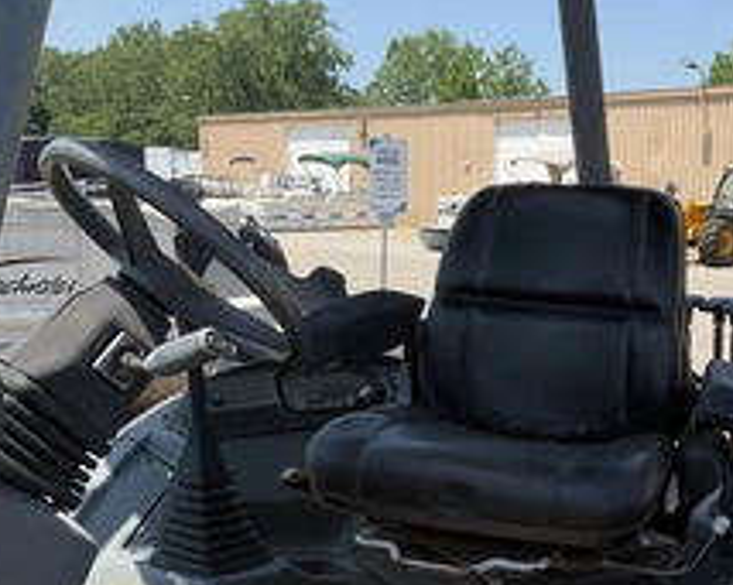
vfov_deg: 28.5
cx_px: 466
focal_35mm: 53
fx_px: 1149
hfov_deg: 35.2
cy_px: 373
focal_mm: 3
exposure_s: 1/1195
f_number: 1.8
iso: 25
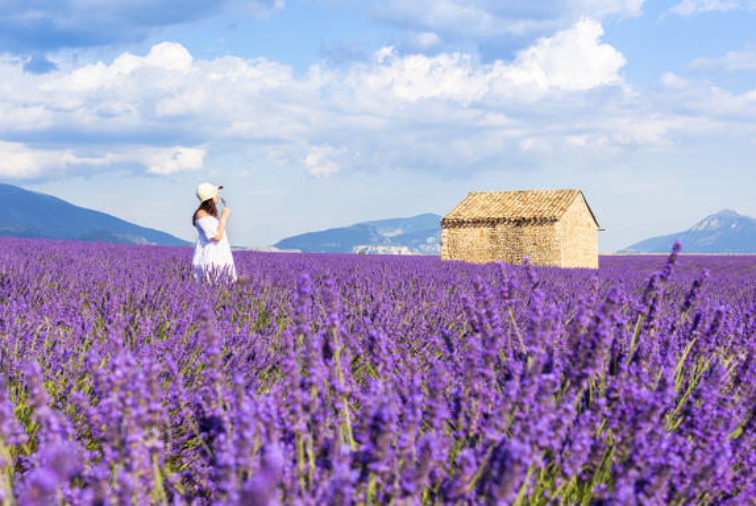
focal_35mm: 73
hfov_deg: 27.7
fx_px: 1535
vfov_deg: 18.7
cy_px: 248
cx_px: 387
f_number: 13
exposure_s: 1/320
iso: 250
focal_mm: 70
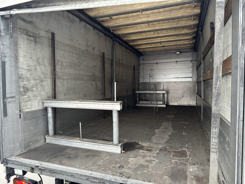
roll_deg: -0.6
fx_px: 170
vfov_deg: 56.8
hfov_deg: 71.6
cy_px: 92
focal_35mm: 24
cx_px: 122
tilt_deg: -1.8
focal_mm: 6.86
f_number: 1.78
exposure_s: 1/100
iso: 250
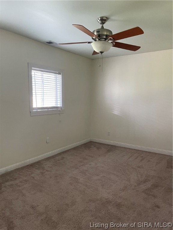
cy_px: 115
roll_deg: -0.6
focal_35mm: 26
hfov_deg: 53.1
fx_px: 173
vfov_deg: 67.3
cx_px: 86
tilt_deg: -5.5
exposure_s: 1/60
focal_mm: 5.1
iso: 500
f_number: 1.6
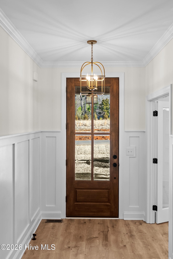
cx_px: 86
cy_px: 130
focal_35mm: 35
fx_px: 252
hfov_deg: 37.9
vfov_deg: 54.4
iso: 250
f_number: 8
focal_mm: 35
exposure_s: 1/8
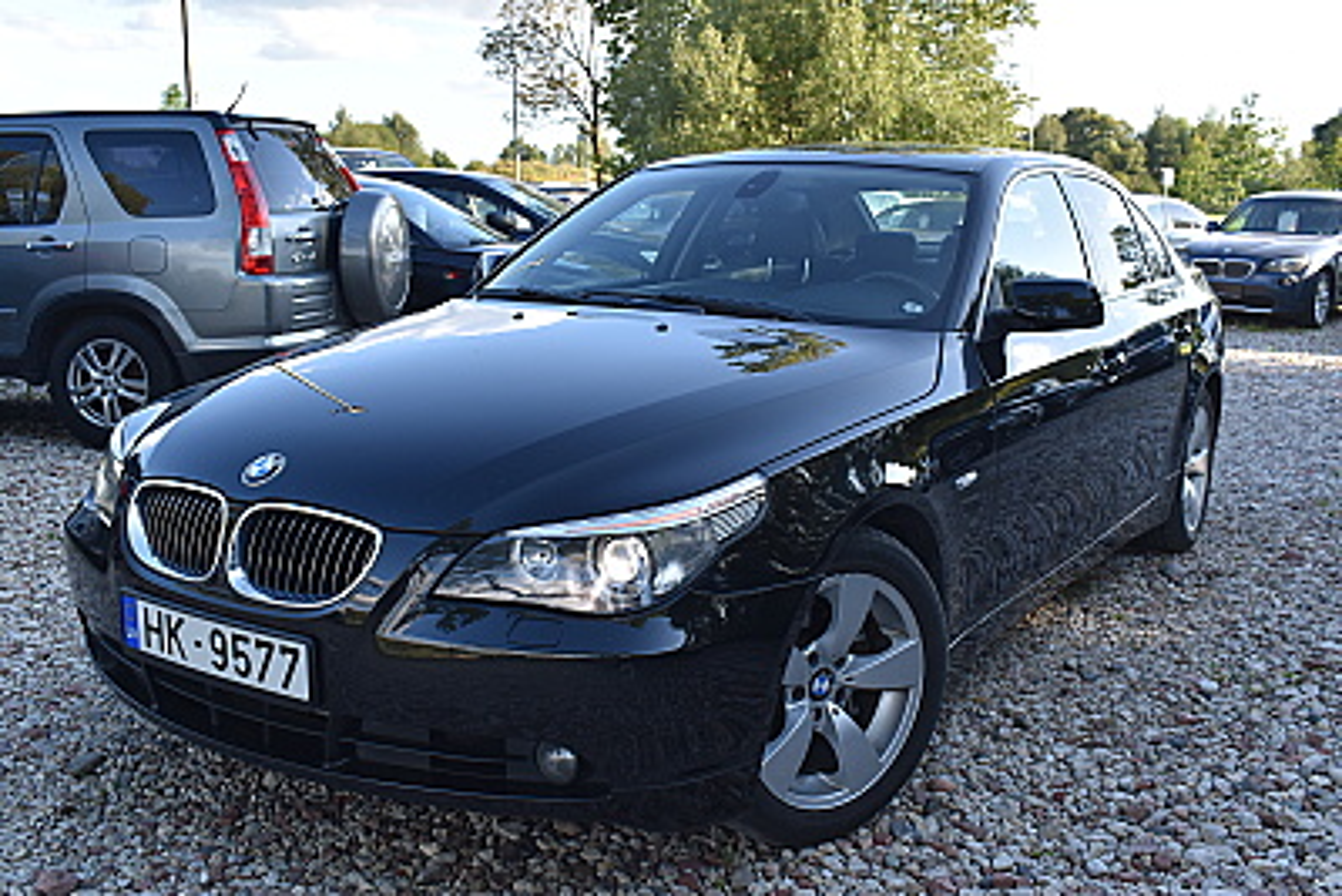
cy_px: 448
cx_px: 671
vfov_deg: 36.9
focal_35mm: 36
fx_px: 1342
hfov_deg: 53.1
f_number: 8
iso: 400
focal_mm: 24
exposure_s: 1/200
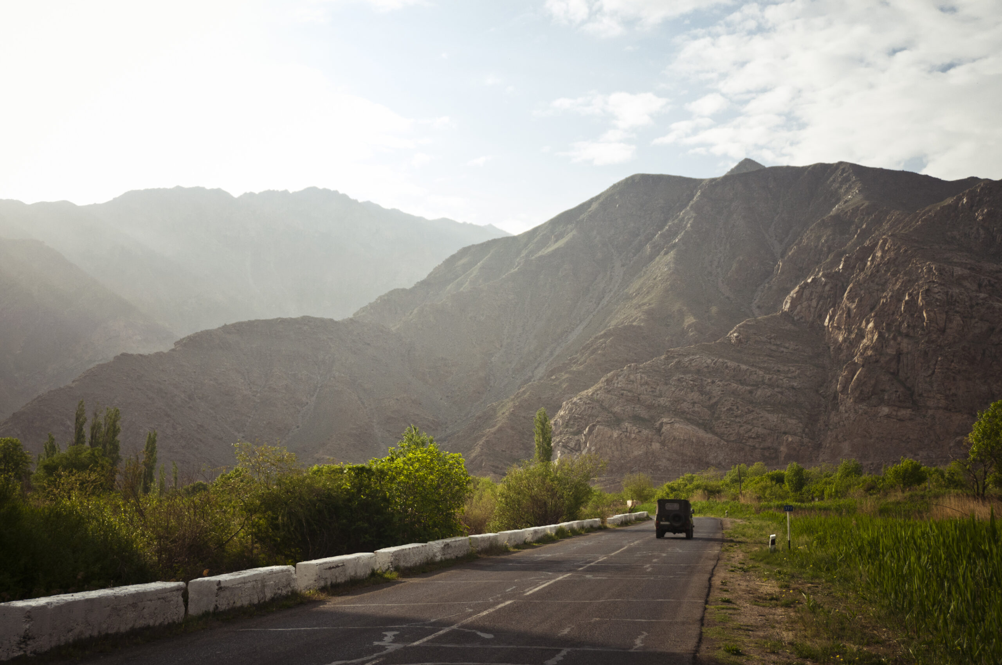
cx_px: 501
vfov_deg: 34.1
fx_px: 1084
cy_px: 332
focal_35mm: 39
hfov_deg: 49.6
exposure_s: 1/2500
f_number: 4
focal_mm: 26
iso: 200
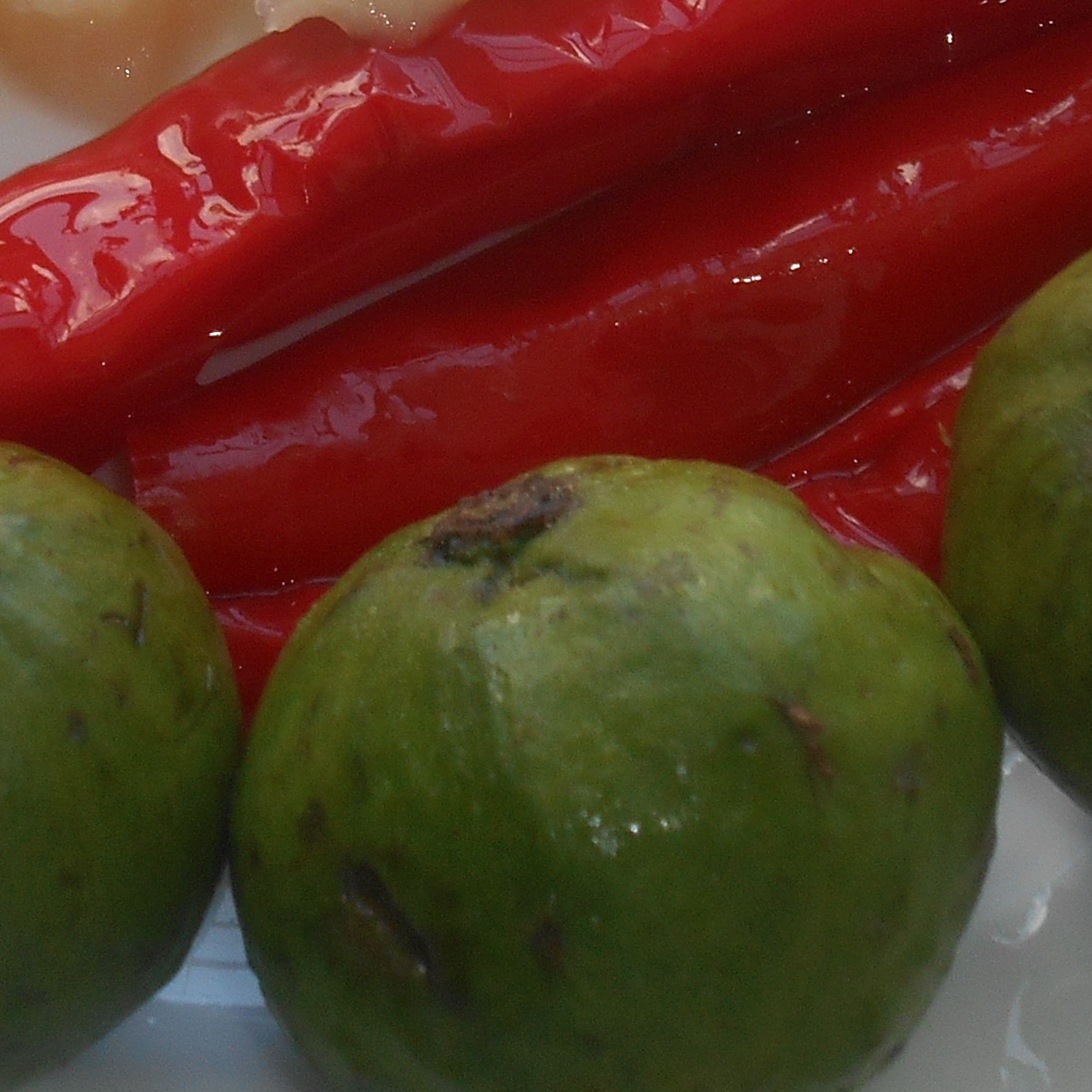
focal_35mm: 259
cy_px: -94
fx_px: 9244
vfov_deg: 6.7
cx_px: 463
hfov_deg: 6.8
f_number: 4.7
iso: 80
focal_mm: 14.3
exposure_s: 1/60
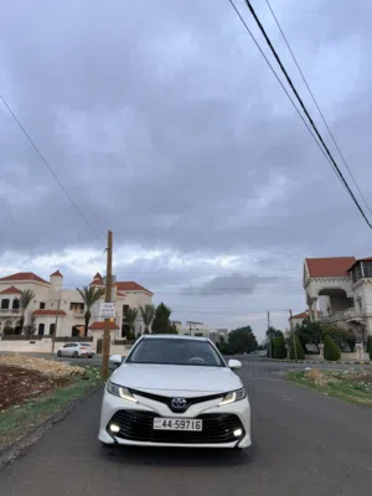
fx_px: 344
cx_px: 186
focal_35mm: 24
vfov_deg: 71.6
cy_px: 248
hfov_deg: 56.8
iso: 160
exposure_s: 1/102
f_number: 1.78
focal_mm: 6.76
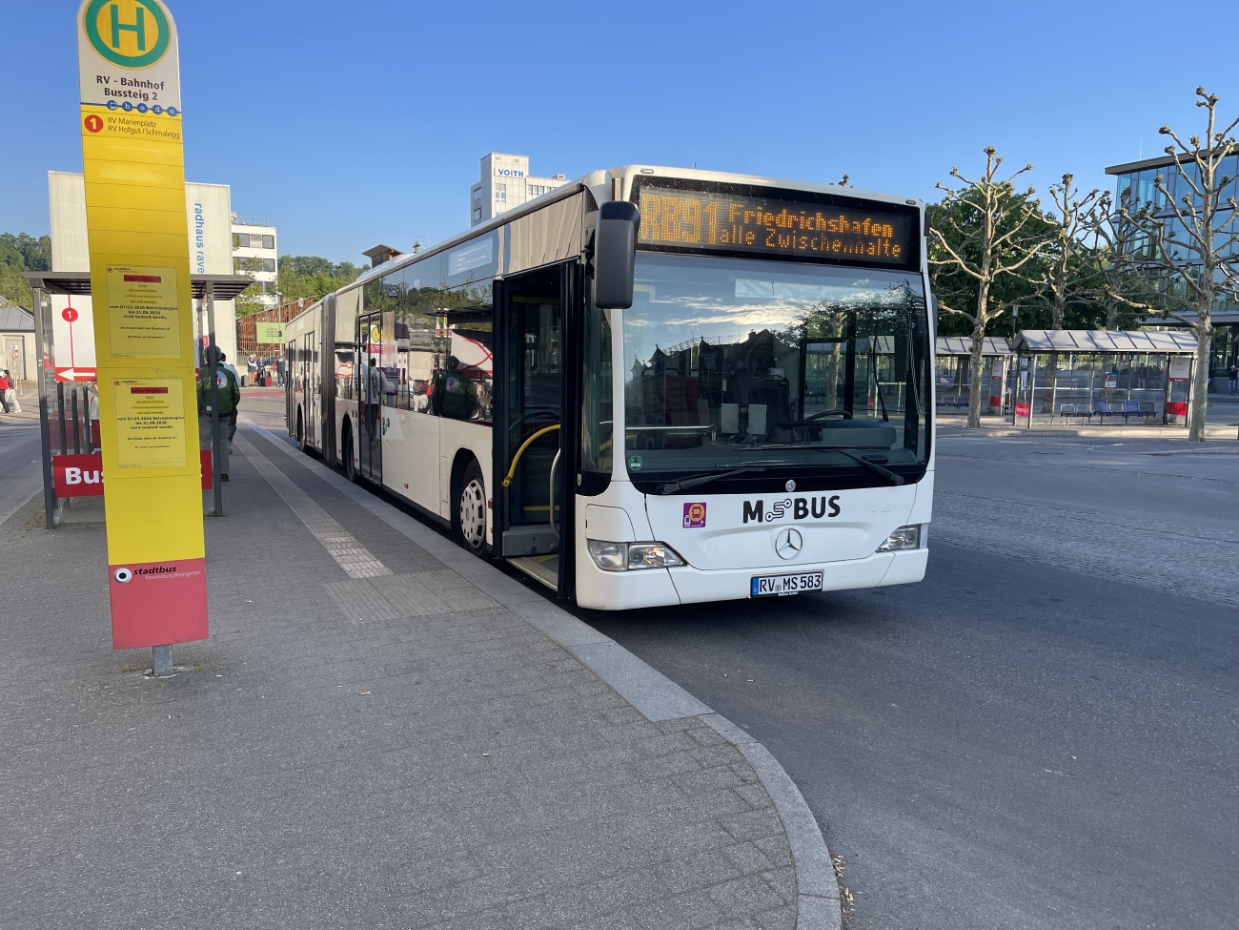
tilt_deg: -8.3
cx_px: 620
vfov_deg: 54.9
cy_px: 465
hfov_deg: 69.4
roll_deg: -0.1
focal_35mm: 25
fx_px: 895
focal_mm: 5.1
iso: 32
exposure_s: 1/1067
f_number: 1.6
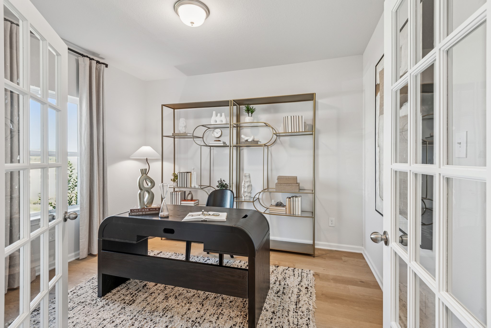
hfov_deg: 96.7
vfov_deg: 73.8
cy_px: 164
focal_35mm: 16
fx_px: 218
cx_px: 246
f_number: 9
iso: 160
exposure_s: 1/2
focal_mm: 16
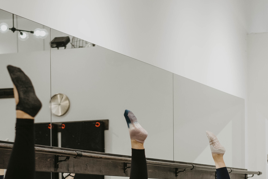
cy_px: 203
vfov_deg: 11.6
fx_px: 864
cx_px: 181
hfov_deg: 17.6
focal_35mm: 116
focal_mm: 50
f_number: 2.8
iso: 400
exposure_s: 1/200
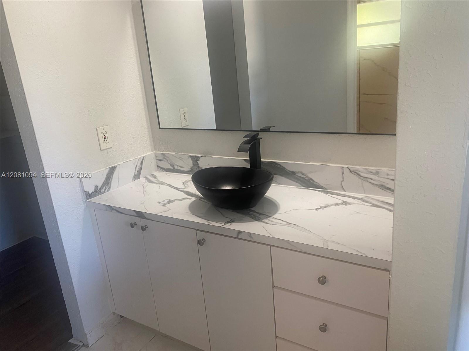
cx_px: 234
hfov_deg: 67.3
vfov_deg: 53.1
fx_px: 352
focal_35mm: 26
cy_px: 176
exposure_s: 1/60
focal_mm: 4.25
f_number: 1.8
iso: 125
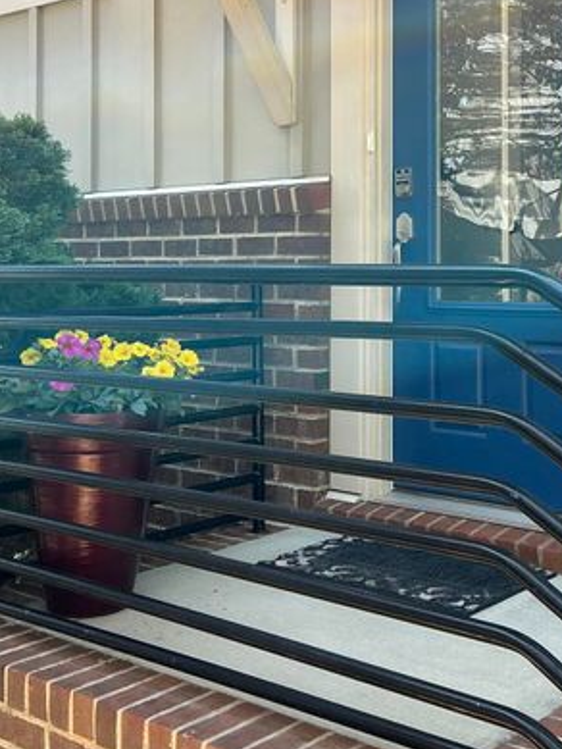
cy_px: 236
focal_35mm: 48
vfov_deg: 39.1
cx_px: 354
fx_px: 1038
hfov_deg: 30.1
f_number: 1.8
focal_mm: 3
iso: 16
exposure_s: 1/128
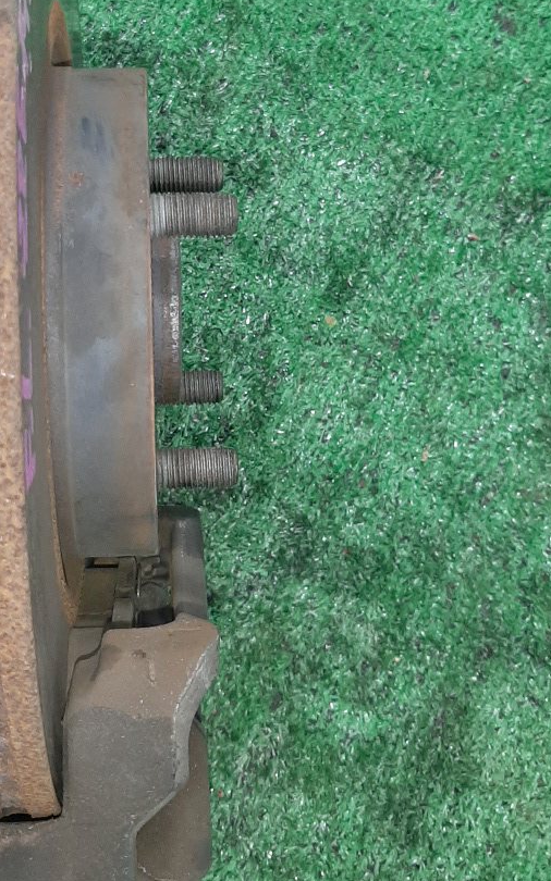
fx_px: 1178
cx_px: 203
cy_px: 310
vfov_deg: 40.7
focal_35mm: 49
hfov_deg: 26.2
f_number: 1.7
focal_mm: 3.93
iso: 178
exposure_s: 1/33
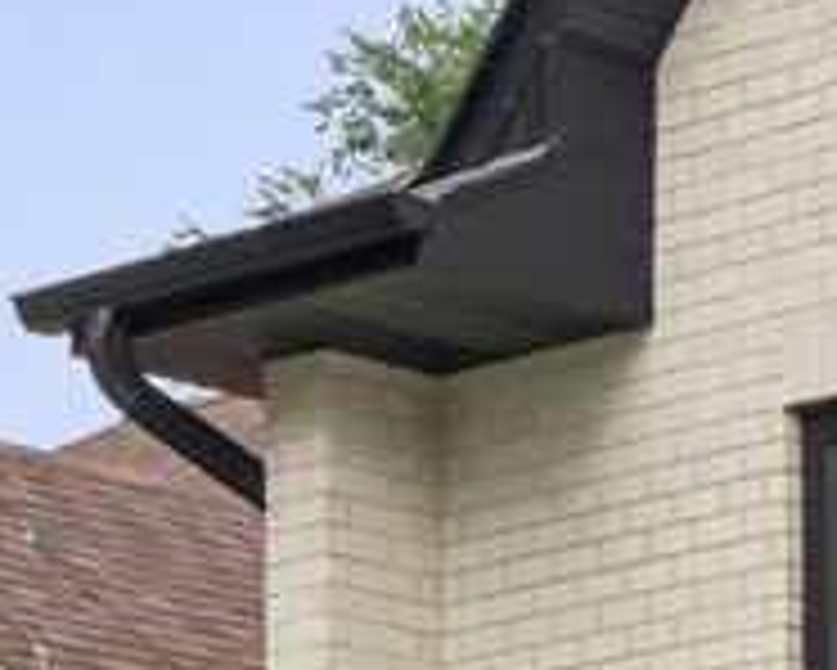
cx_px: 3249
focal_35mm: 254
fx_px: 6295
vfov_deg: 6.0
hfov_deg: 6.3
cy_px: 895
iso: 200
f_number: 10
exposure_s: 1/200
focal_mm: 21
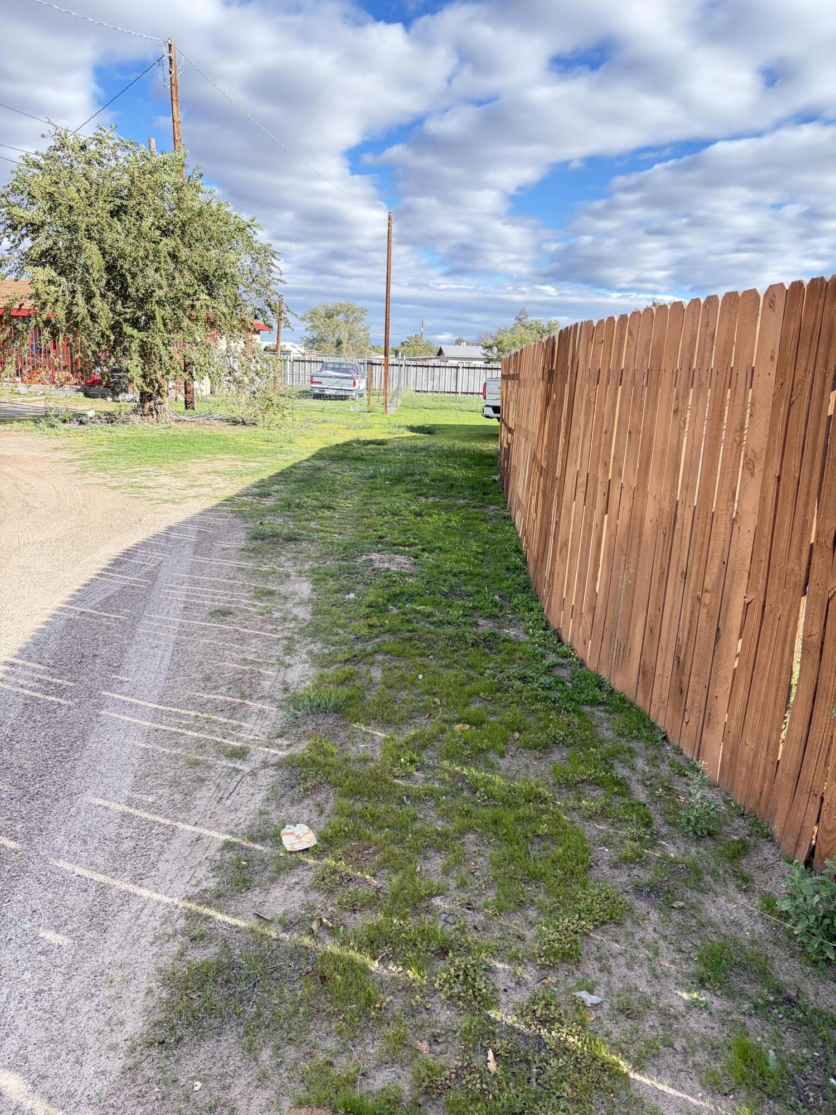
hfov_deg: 53.1
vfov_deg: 67.3
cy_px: 558
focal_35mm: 26
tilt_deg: -10.8
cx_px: 418
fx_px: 837
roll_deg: -2.9
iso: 64
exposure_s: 1/660
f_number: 1.6
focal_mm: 5.96
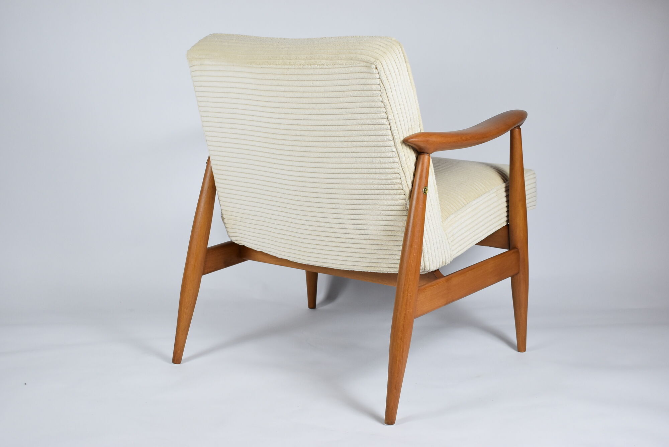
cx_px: 334
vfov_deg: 25.8
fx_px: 976
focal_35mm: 52
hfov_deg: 37.8
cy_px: 224
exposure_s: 1/125
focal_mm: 35
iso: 800
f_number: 5
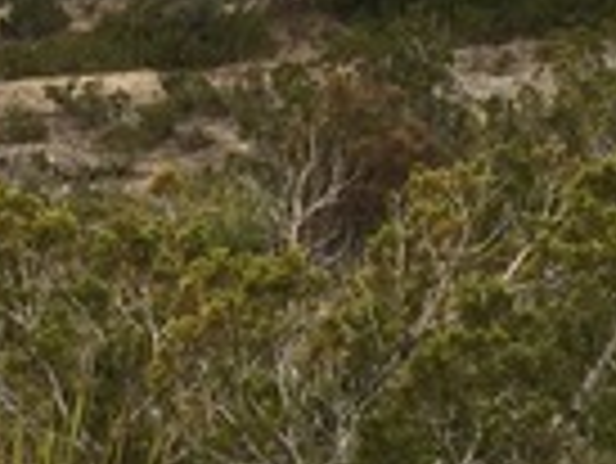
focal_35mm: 135
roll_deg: -2.4
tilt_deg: -3.6
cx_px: 292
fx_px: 2404
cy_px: -59
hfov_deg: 14.6
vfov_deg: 10.8
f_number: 2.2
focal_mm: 4.15
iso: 32
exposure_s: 1/291
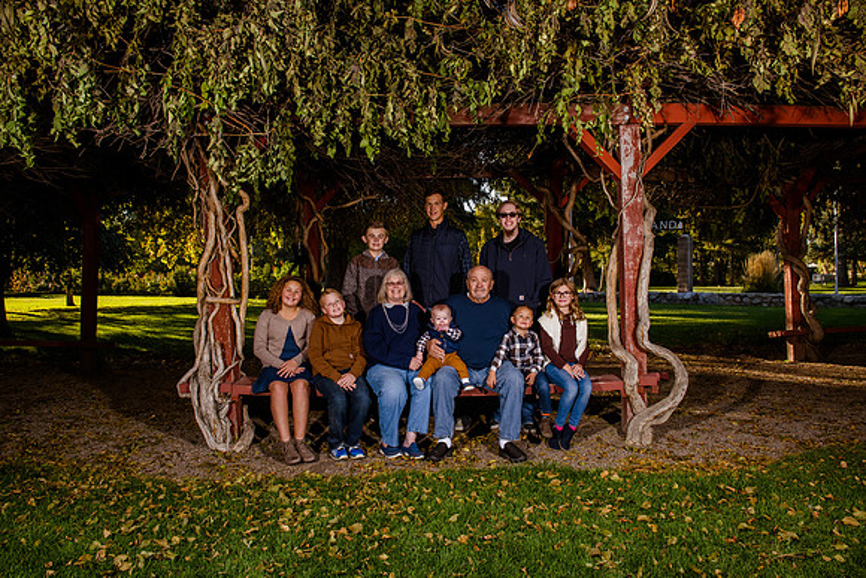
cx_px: 433
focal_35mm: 26
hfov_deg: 69.4
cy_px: 289
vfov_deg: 49.6
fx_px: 626
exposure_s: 1/200
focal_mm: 26
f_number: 8
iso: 500
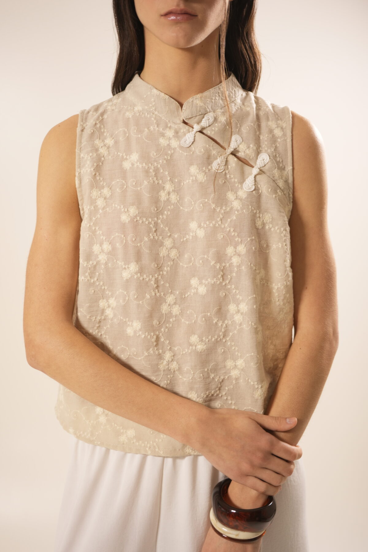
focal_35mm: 50
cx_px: 184
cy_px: 276
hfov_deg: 27.0
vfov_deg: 39.6
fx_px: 767
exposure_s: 1/50
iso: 400
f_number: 3.2
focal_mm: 50
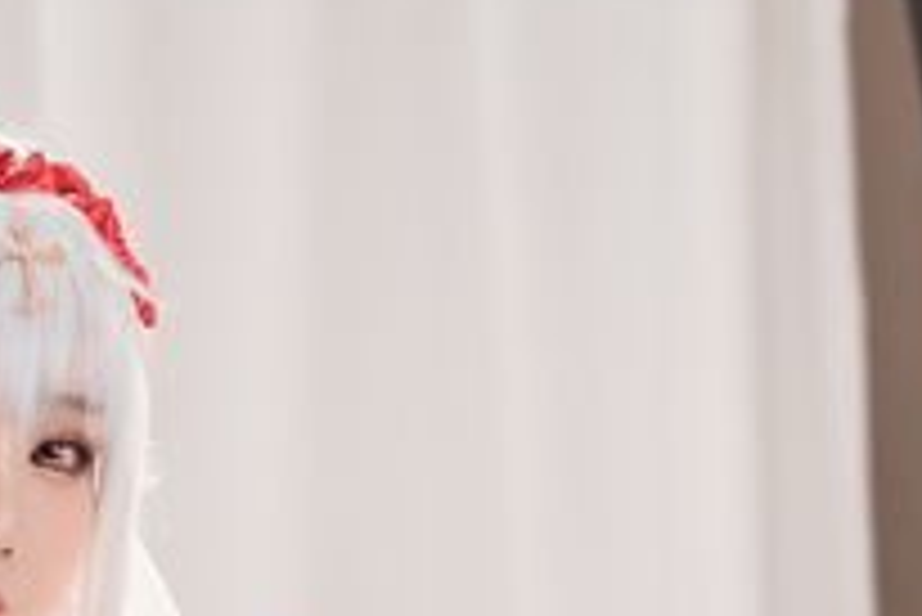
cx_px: -900
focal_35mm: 636
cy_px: 1951
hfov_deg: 3.2
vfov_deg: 2.1
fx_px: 16300
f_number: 2.8
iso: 200
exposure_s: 1/80
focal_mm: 85
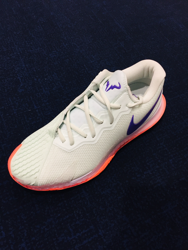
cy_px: 125
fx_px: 210
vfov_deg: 61.7
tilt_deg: -56.4
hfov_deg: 48.2
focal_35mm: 29
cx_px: 94
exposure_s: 1/30
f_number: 2.2
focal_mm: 4.15
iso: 40
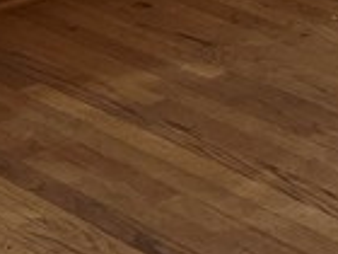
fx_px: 1855
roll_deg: +0.3
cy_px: -344
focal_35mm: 190
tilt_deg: -7.4
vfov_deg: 7.3
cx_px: 529
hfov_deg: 10.0
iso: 80
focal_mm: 5.7
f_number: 1.5
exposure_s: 1/120
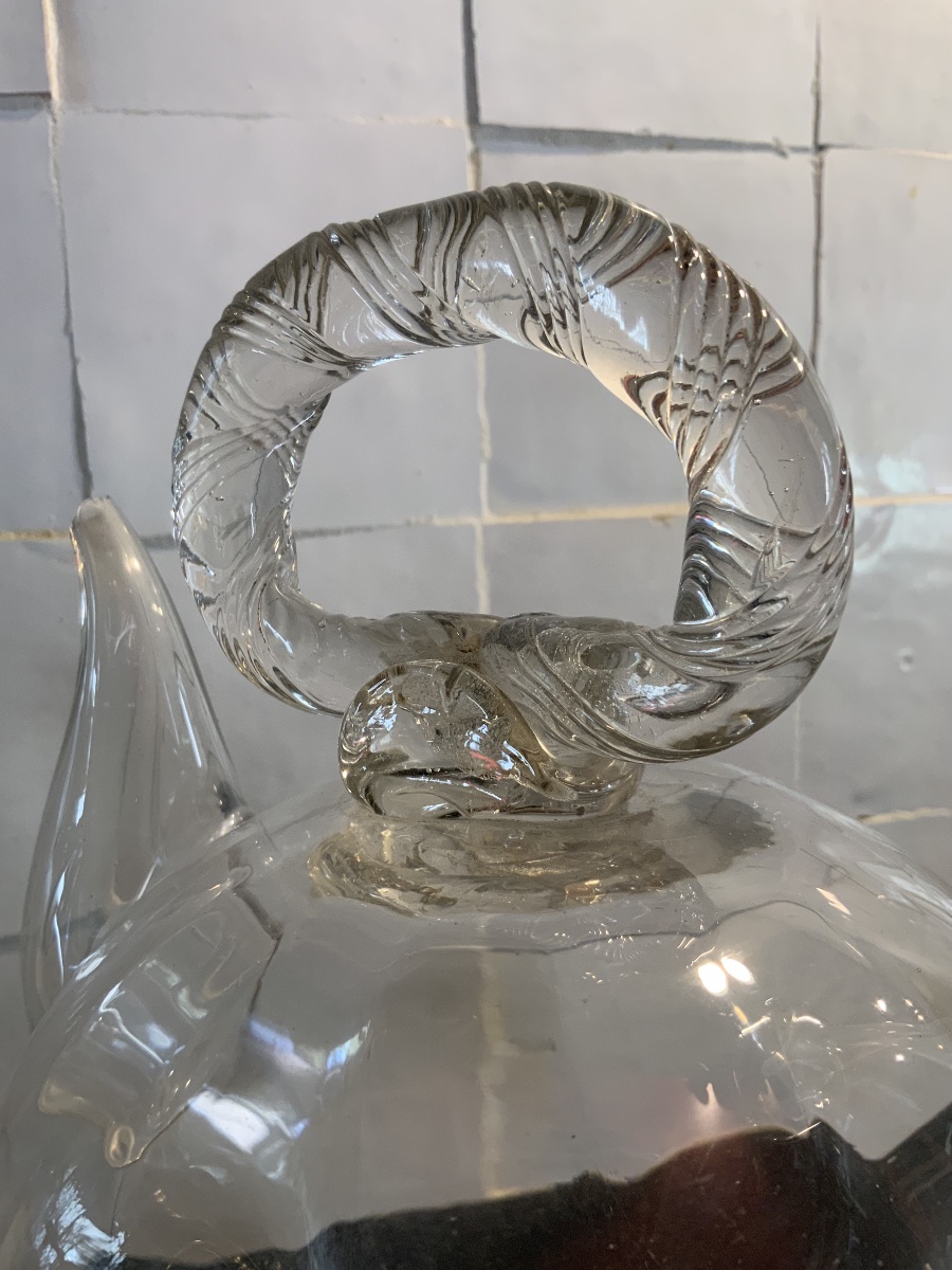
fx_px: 1063
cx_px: 476
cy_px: 635
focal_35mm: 29
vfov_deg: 61.7
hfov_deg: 48.2
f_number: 1.8
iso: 50
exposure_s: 1/100
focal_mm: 3
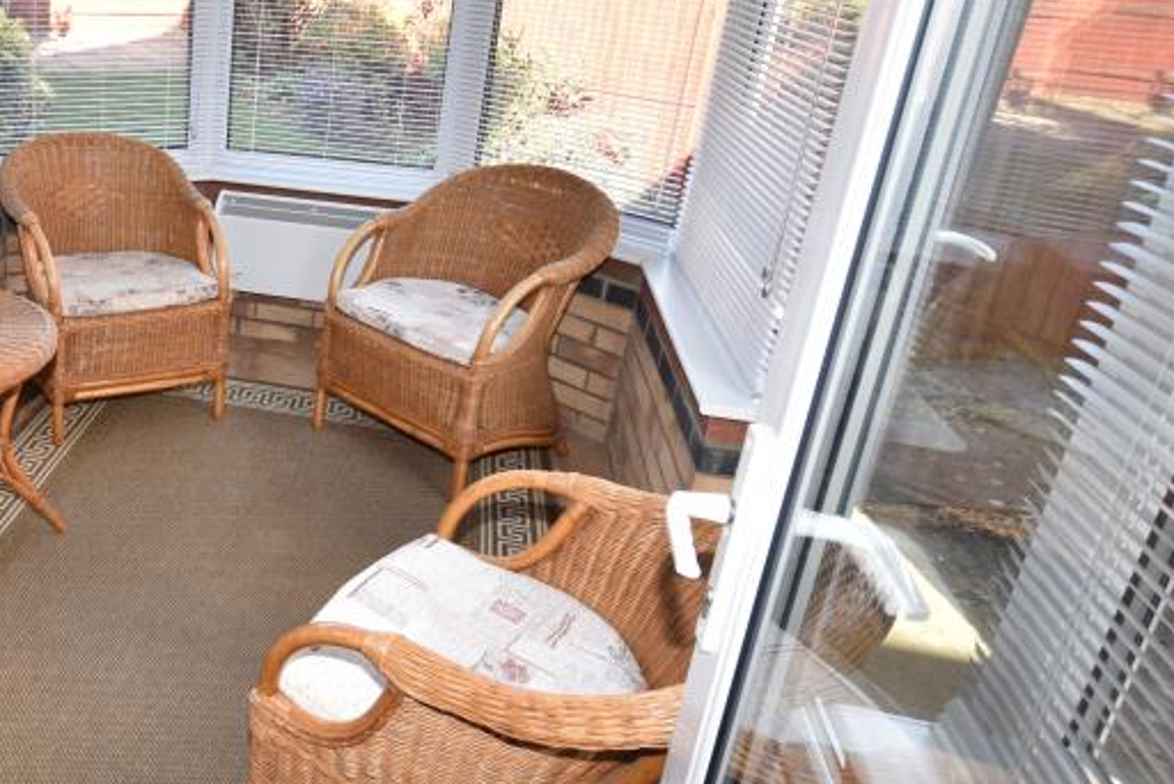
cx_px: 144
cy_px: 274
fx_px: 979
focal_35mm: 30
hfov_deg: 54.8
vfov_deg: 43.2
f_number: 4
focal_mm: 10
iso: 140
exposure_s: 1/60
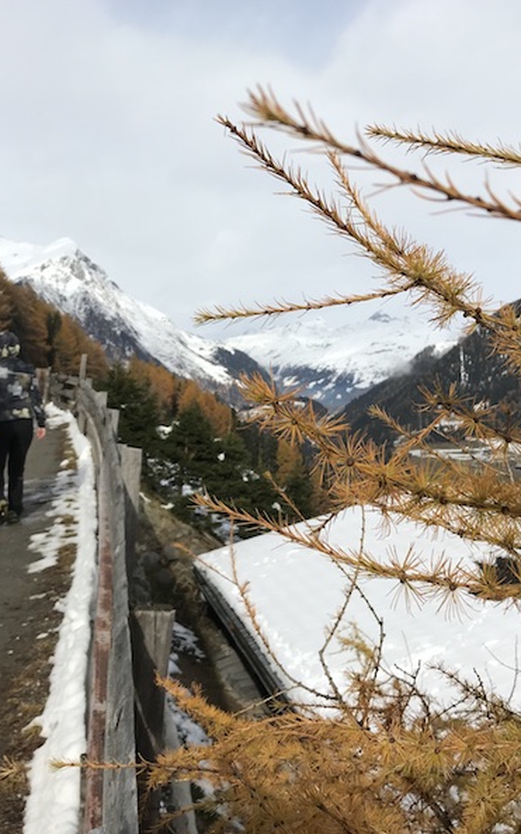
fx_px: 909
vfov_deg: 49.3
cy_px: 418
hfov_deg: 32.0
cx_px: 250
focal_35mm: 40
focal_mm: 3.99
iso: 20
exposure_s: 1/3546
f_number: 1.8
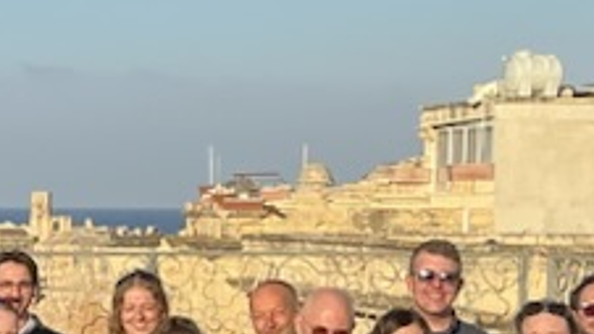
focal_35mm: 138
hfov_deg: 14.6
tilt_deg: -3.5
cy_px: 350
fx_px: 2173
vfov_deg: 8.7
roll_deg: -0.5
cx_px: -284
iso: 25
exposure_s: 1/1035
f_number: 1.8
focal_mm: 3
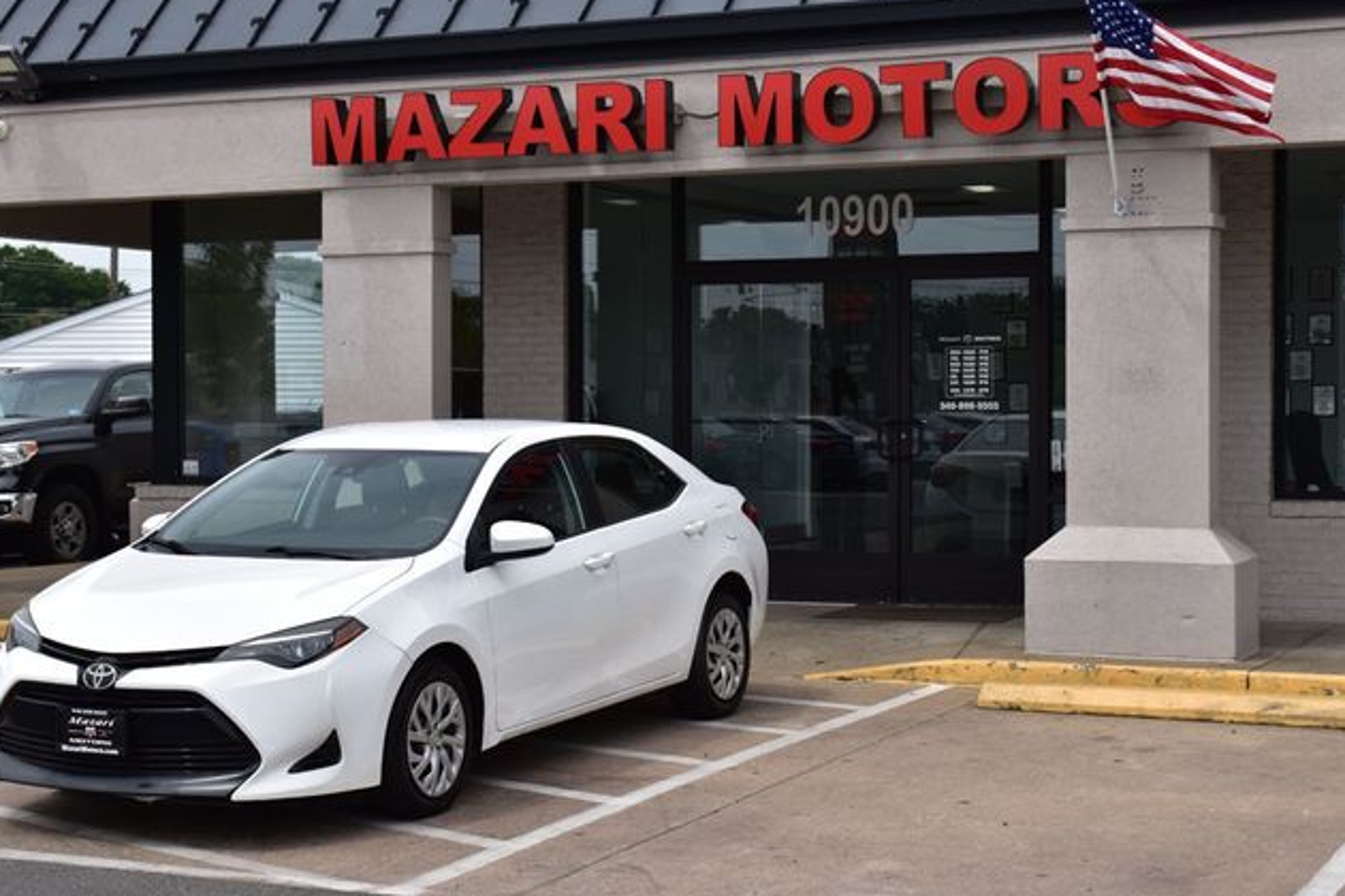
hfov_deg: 31.4
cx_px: 670
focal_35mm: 64
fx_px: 2391
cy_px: 444
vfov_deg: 21.2
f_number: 11
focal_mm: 42
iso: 320
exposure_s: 1/500
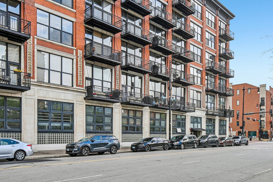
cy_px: 91
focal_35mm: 30
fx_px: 227
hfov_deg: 61.9
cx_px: 136
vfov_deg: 43.6
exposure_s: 1/100
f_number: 8
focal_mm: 20
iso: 100
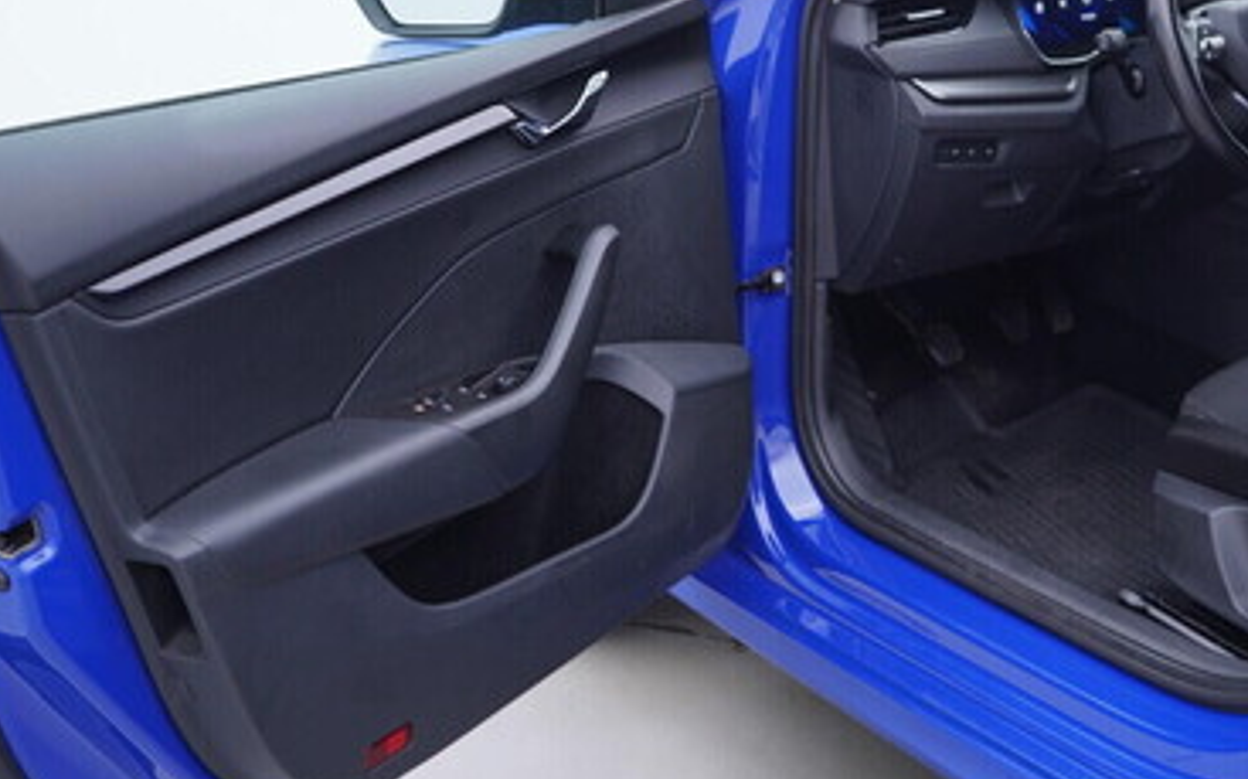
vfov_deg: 23.4
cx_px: 850
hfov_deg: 36.5
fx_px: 1870
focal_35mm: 55
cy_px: 250
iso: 125
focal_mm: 24
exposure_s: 1/40
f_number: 2.8
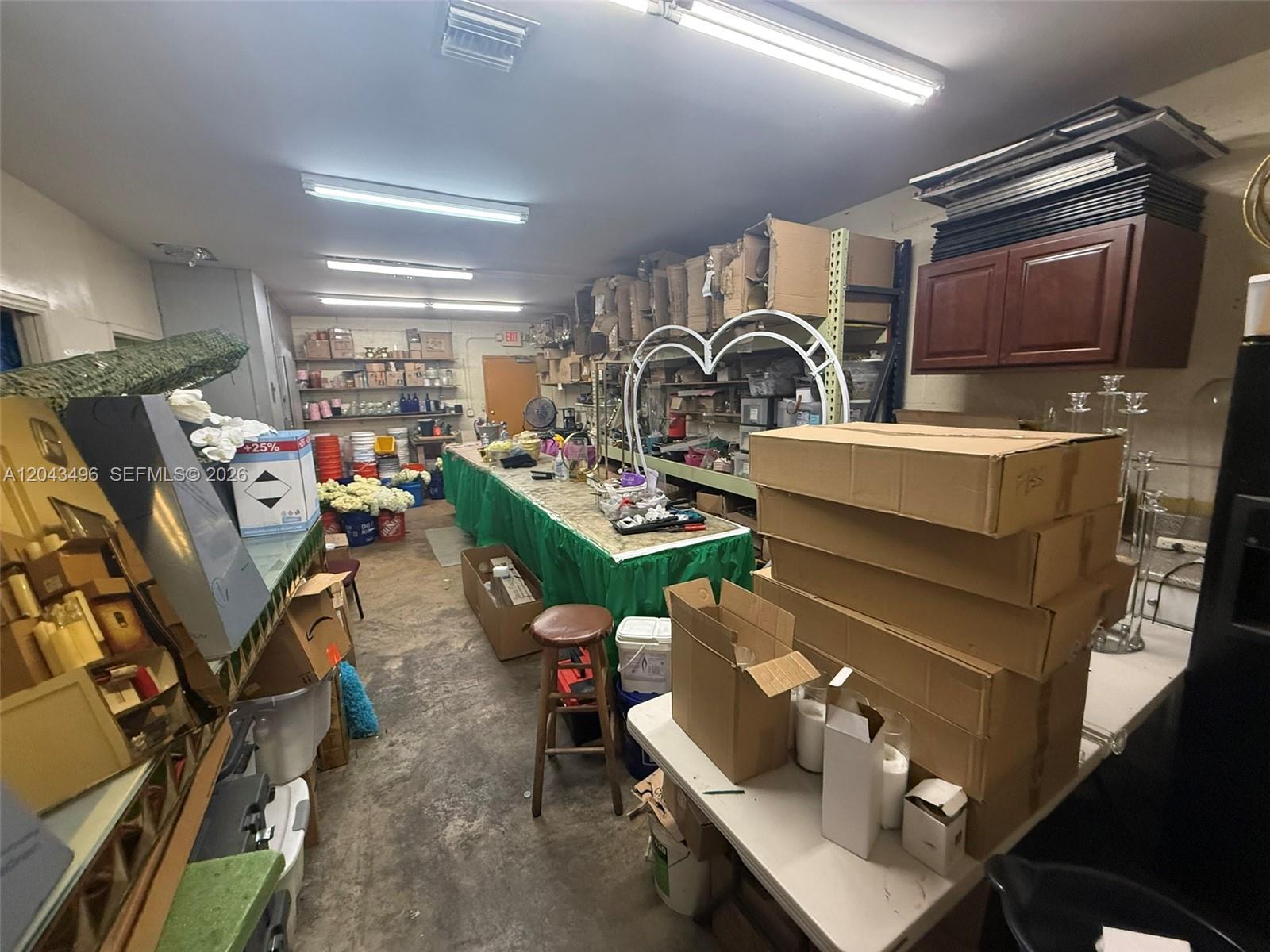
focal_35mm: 14
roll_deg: +3.9
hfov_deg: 102.1
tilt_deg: -4.4
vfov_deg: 85.7
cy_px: 476
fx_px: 514
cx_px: 635
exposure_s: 1/120
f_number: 2.2
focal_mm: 2.22
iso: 400
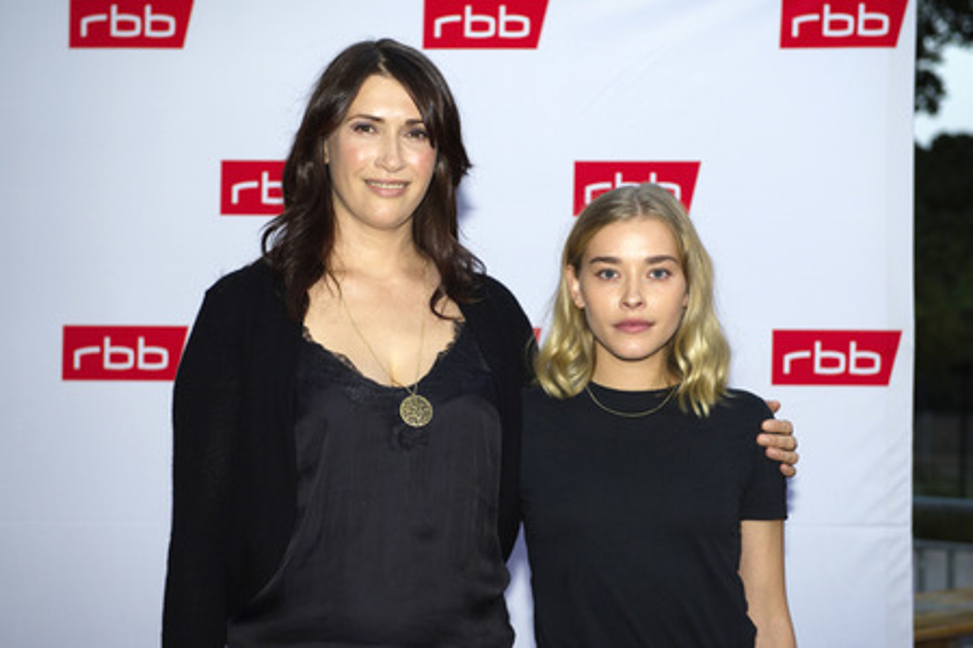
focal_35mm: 66
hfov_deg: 30.5
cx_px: 486
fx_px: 1784
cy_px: 324
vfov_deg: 20.6
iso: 800
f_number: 5
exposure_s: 1/160
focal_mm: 66
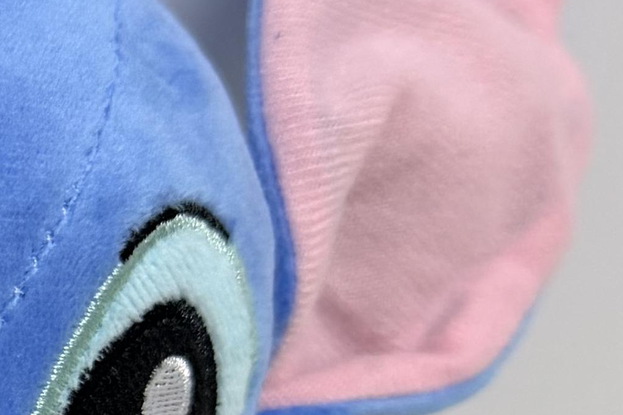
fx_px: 2180
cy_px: 487
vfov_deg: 10.7
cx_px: -357
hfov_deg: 14.9
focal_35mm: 126
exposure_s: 1/60
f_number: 1.78
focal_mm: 6.76
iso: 160
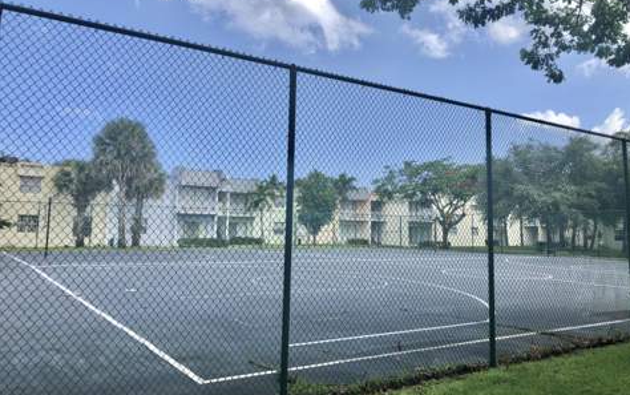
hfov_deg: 62.9
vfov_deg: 41.8
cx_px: 318
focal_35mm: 30
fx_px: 515
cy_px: 176
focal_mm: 3.99
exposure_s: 1/1517
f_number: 1.8
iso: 20
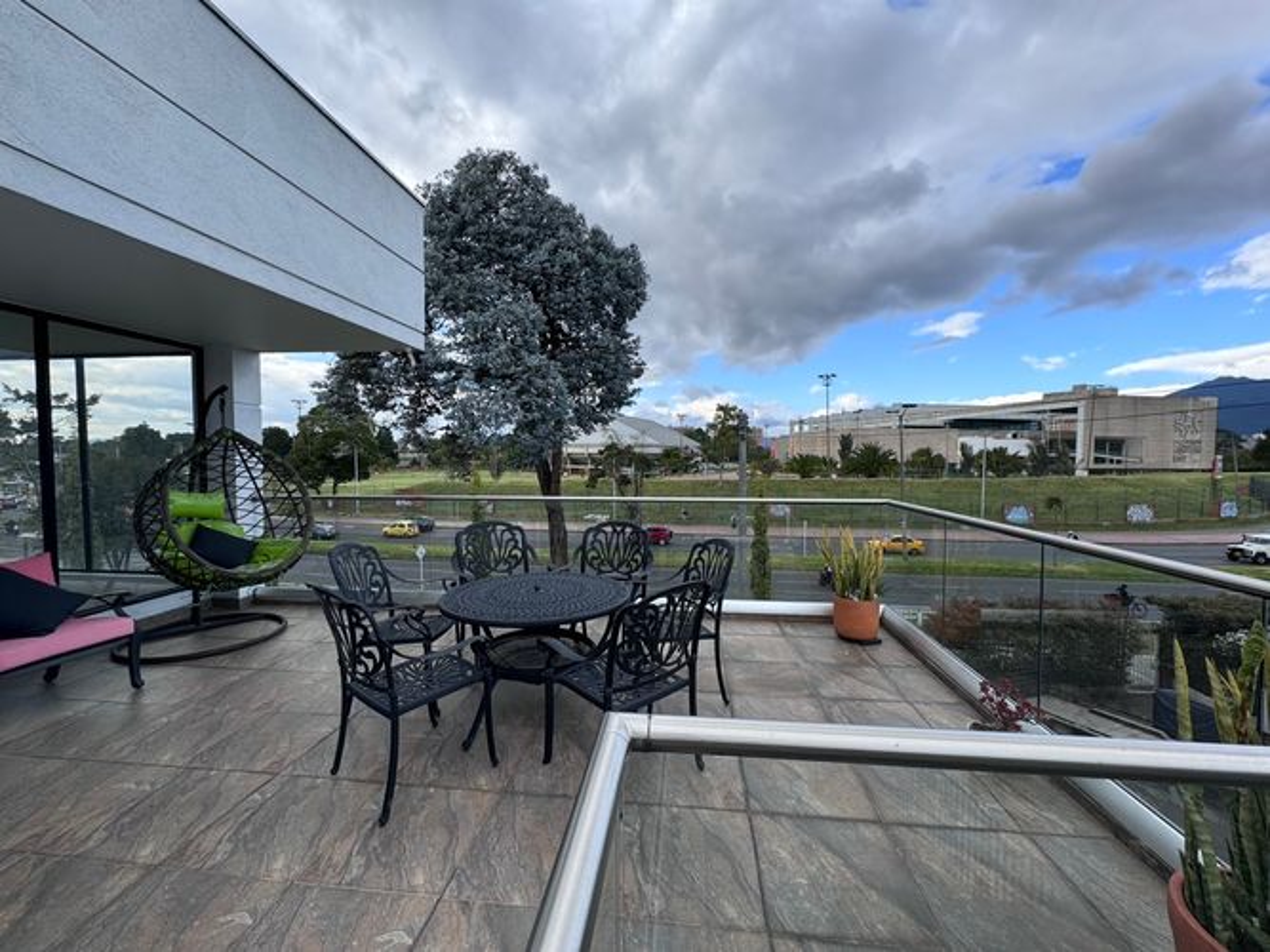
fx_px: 514
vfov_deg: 85.7
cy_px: 476
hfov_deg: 102.1
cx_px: 635
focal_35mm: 14
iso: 40
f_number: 2.2
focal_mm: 2.22
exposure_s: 1/485
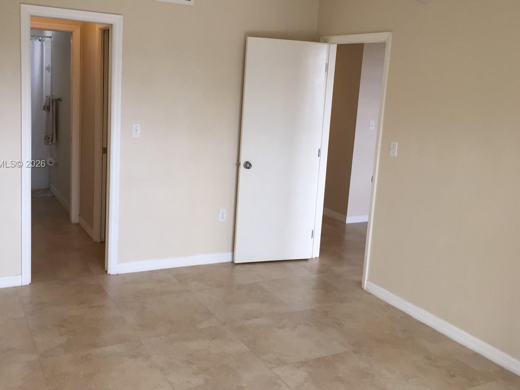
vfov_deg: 40.6
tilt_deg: -9.8
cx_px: 237
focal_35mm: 35
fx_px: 526
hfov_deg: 52.6
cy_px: 164
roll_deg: -3.3
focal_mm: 4.15
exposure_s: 1/40
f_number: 2.2
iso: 32
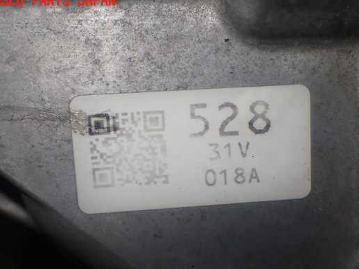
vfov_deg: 28.5
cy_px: 148
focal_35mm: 51
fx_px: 529
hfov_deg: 37.5
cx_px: 198
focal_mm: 7.84
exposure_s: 1/80
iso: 160
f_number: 2.9
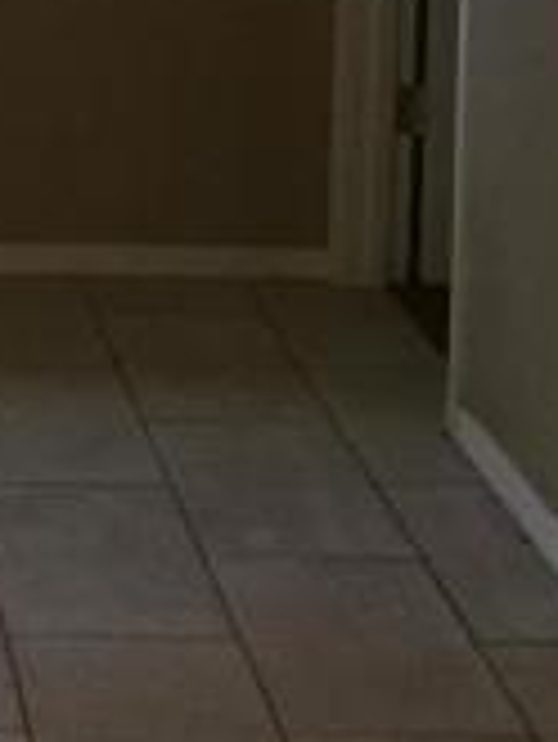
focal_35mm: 144
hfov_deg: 10.0
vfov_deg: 13.2
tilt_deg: -5.7
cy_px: -211
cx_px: -248
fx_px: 3091
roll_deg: -0.5
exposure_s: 1/30
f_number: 2.4
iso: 125
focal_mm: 3.3
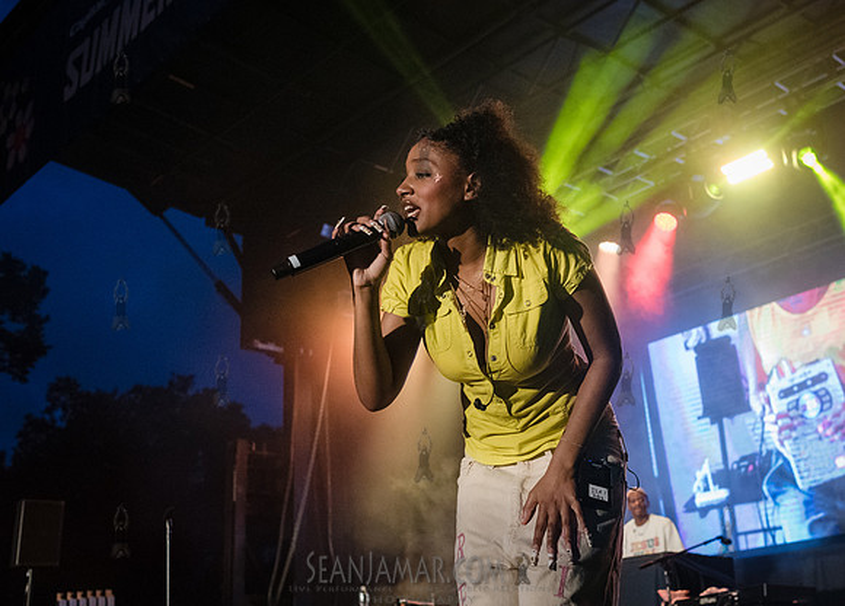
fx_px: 1017
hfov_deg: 45.0
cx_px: 490
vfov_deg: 33.2
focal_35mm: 42
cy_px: 288
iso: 4000
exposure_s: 1/500
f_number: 4.5
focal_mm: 35
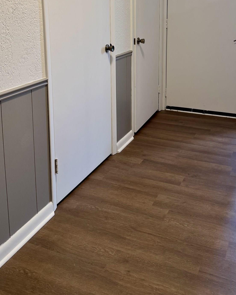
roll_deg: +1.3
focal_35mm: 39
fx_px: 341
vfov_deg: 44.6
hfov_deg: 38.2
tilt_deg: -8.6
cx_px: 116
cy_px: 59
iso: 200
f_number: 1.78
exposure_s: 1/120
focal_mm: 6.76
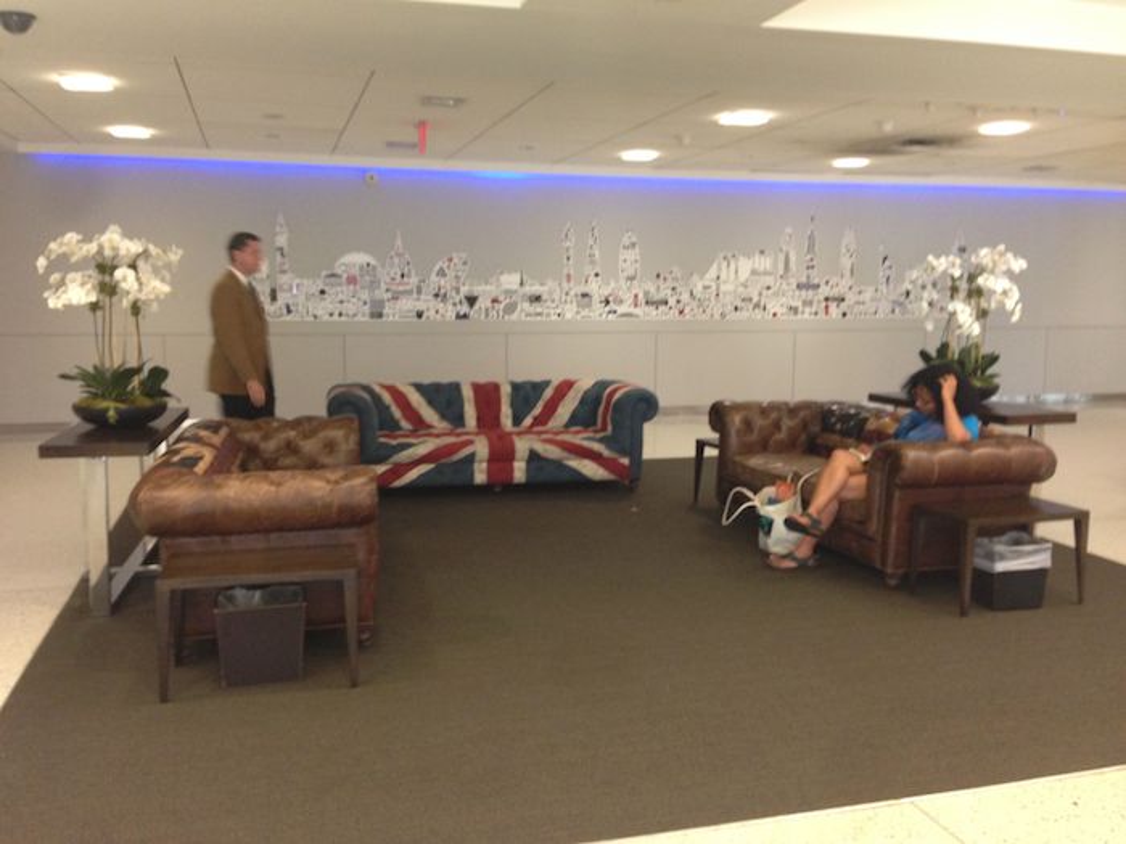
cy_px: 422
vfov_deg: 42.9
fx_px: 1073
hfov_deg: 55.4
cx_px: 563
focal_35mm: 33
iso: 160
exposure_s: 1/20
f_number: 2.4
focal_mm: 4.12
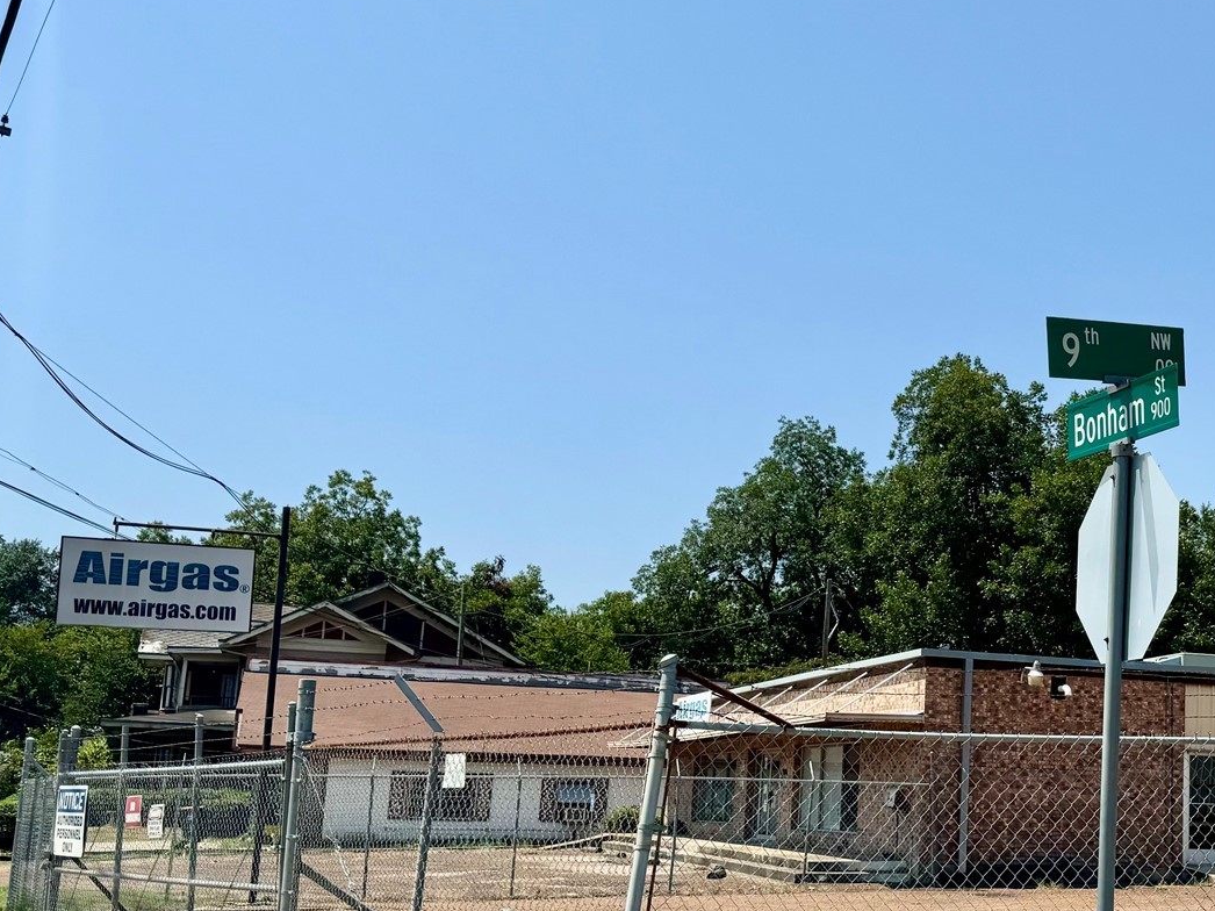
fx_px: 1649
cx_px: 1016
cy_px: 540
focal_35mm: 47
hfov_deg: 38.5
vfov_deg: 30.8
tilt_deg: +9.0
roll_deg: -1.8
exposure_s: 1/6410
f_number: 1.78
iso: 80
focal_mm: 6.76
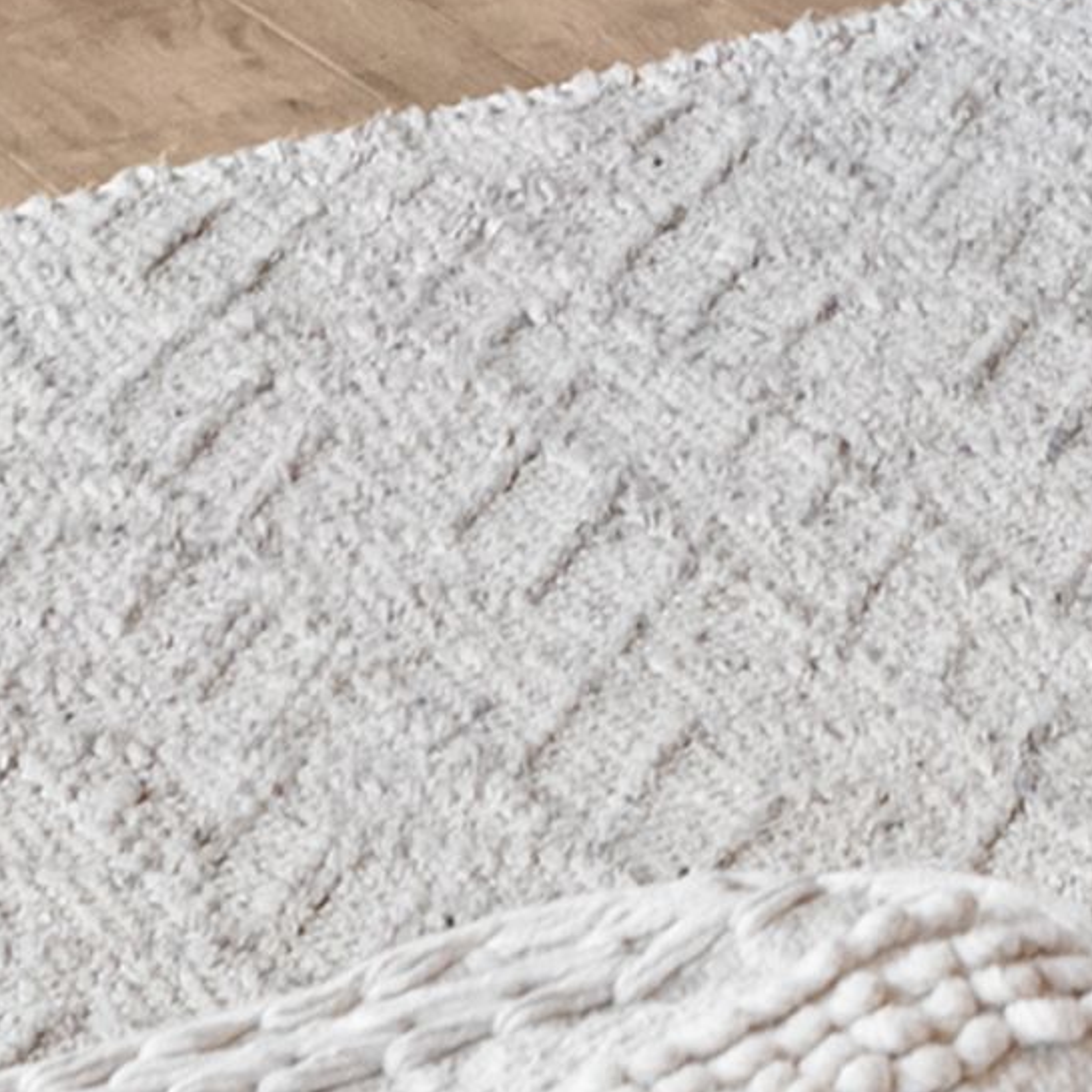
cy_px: -1950
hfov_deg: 11.3
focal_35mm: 151
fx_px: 5389
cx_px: 1455
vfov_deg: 9.6
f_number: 9
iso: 800
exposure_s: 1/15
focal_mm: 16
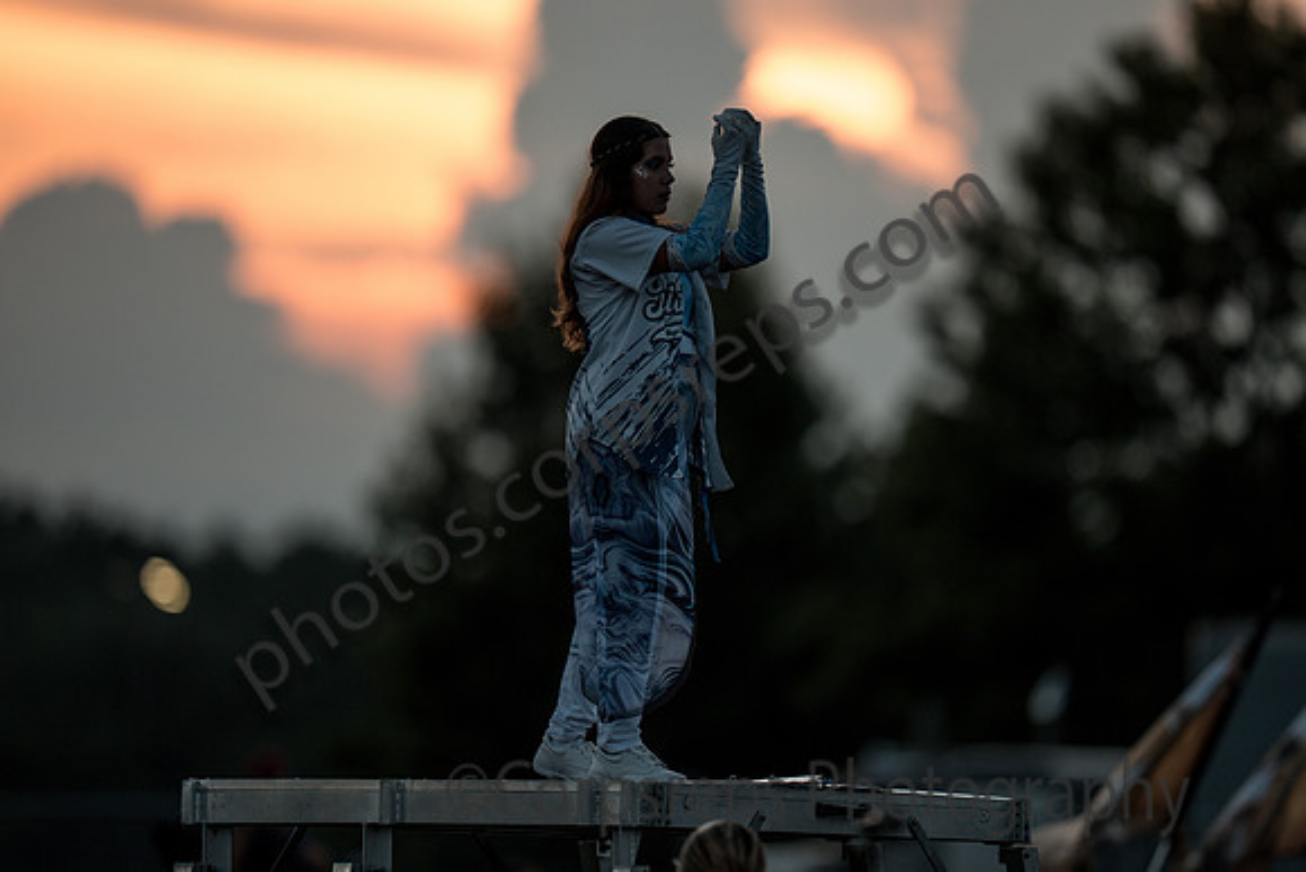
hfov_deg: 5.2
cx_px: 653
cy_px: 436
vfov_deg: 3.4
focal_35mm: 400
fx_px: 14514
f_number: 2.8
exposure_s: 1/1600
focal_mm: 400
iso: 320
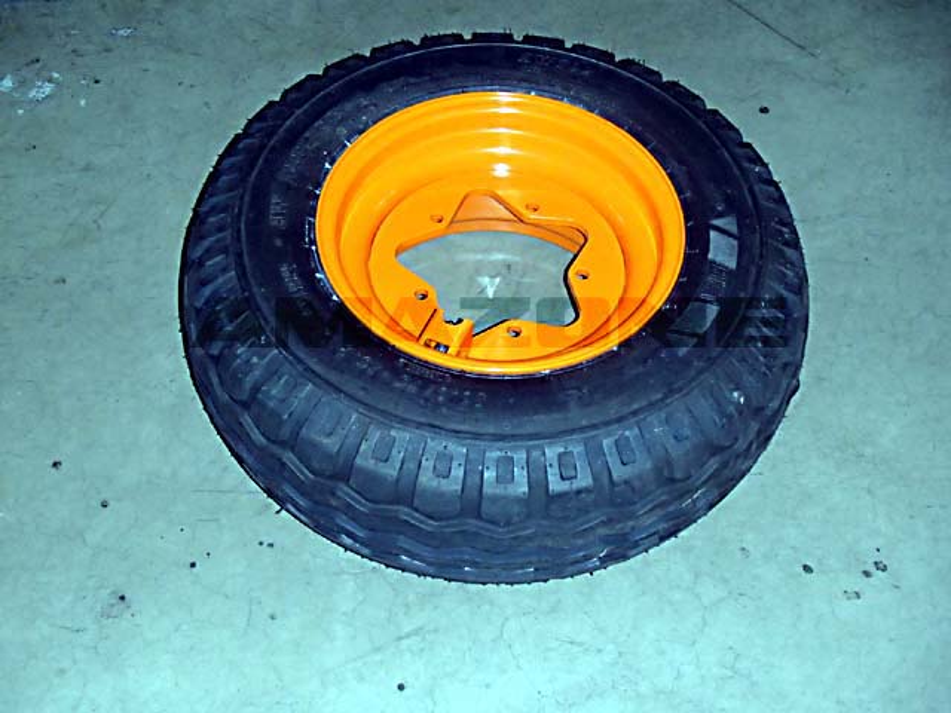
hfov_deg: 41.2
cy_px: 356
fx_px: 1264
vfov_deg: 31.5
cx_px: 476
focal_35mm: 46
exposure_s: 1/500
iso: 800
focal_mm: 8.25
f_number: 4.9
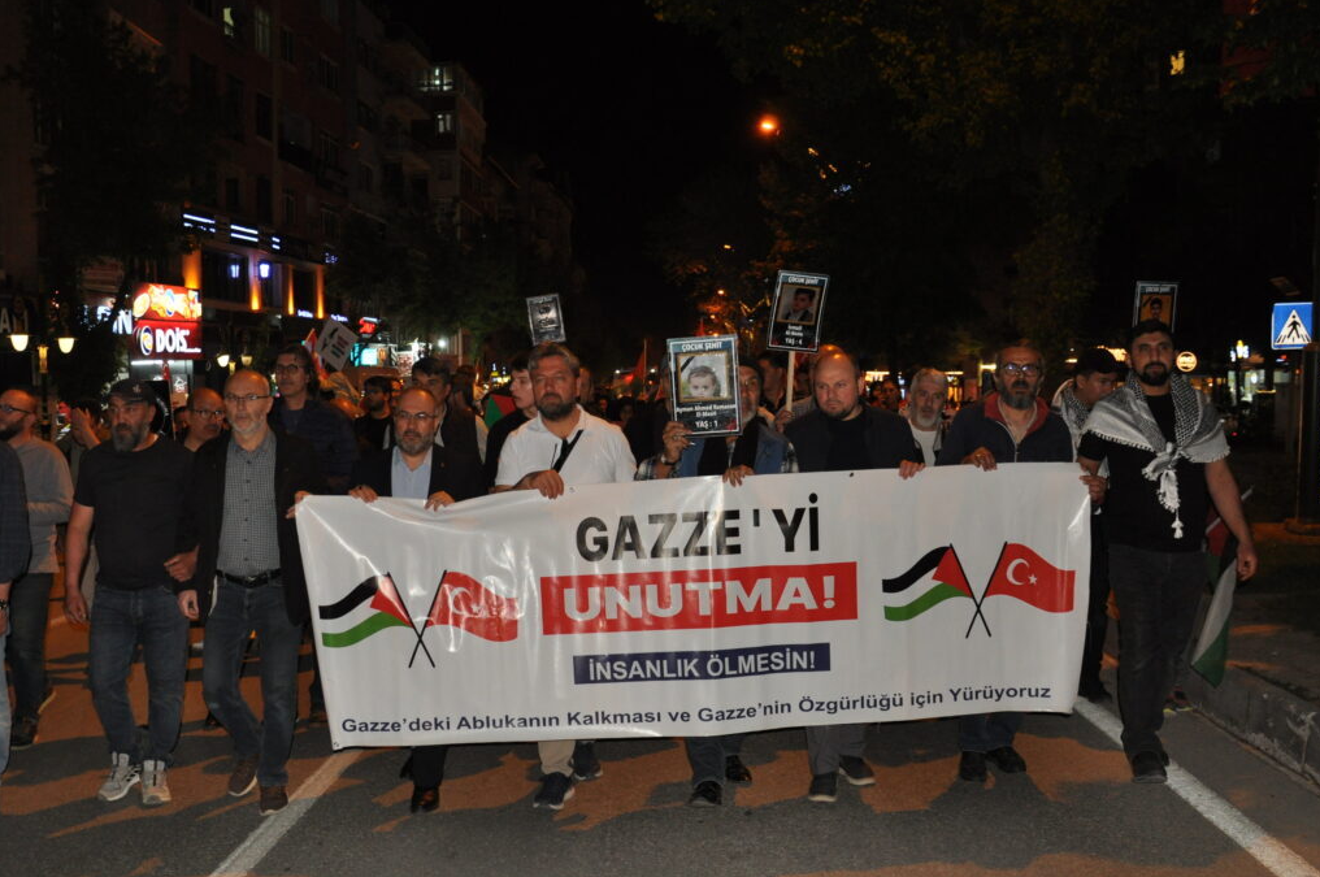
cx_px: 579
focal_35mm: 34
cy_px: 474
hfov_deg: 55.7
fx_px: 1245
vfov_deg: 38.8
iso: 800
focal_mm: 18
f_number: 3.5
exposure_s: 1/60
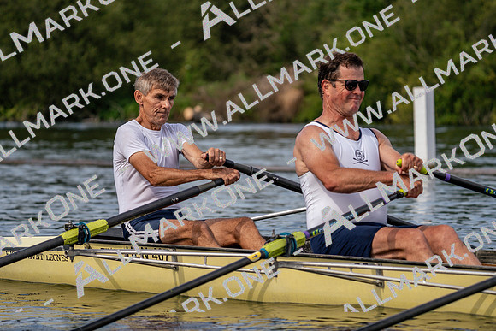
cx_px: 248
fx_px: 2756
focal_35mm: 200
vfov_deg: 6.9
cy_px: 166
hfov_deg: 10.3
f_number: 5.6
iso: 320
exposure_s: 1/1600
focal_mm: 200
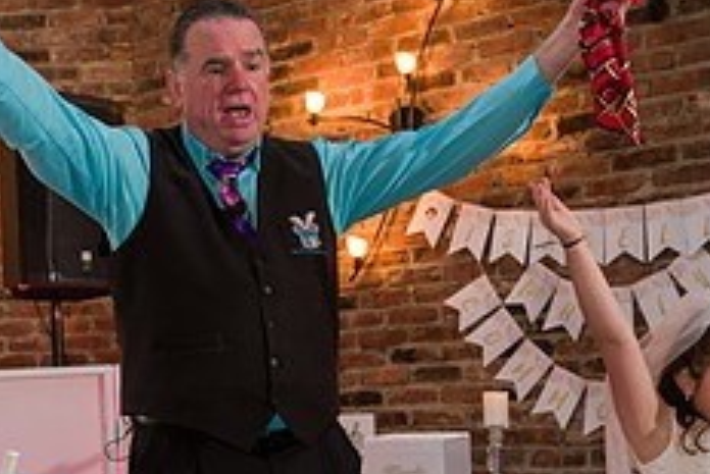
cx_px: 226
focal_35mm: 60
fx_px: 1184
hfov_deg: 33.0
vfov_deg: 22.2
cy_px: 408
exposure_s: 1/125
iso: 1000
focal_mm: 24
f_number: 2.8
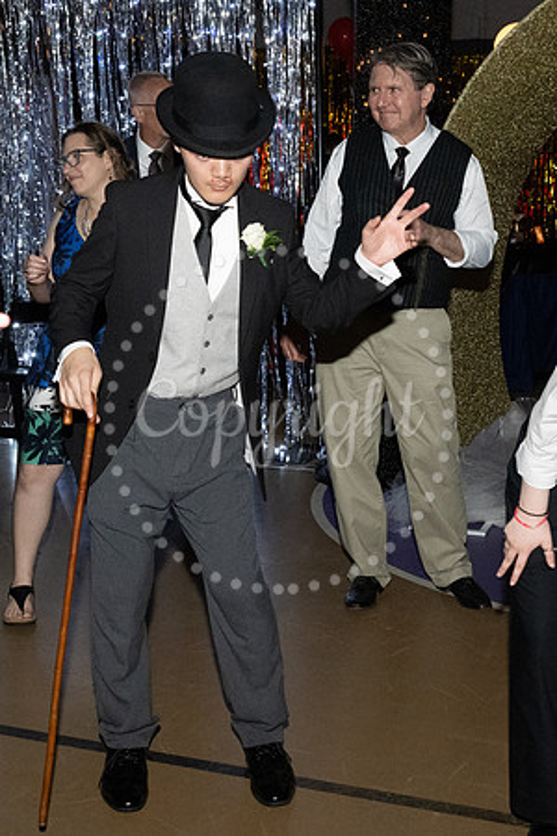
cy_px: 358
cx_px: 301
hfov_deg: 24.4
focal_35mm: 56
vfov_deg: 35.8
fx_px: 1290
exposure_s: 1/125
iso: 6400
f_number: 5.6
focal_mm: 28.5
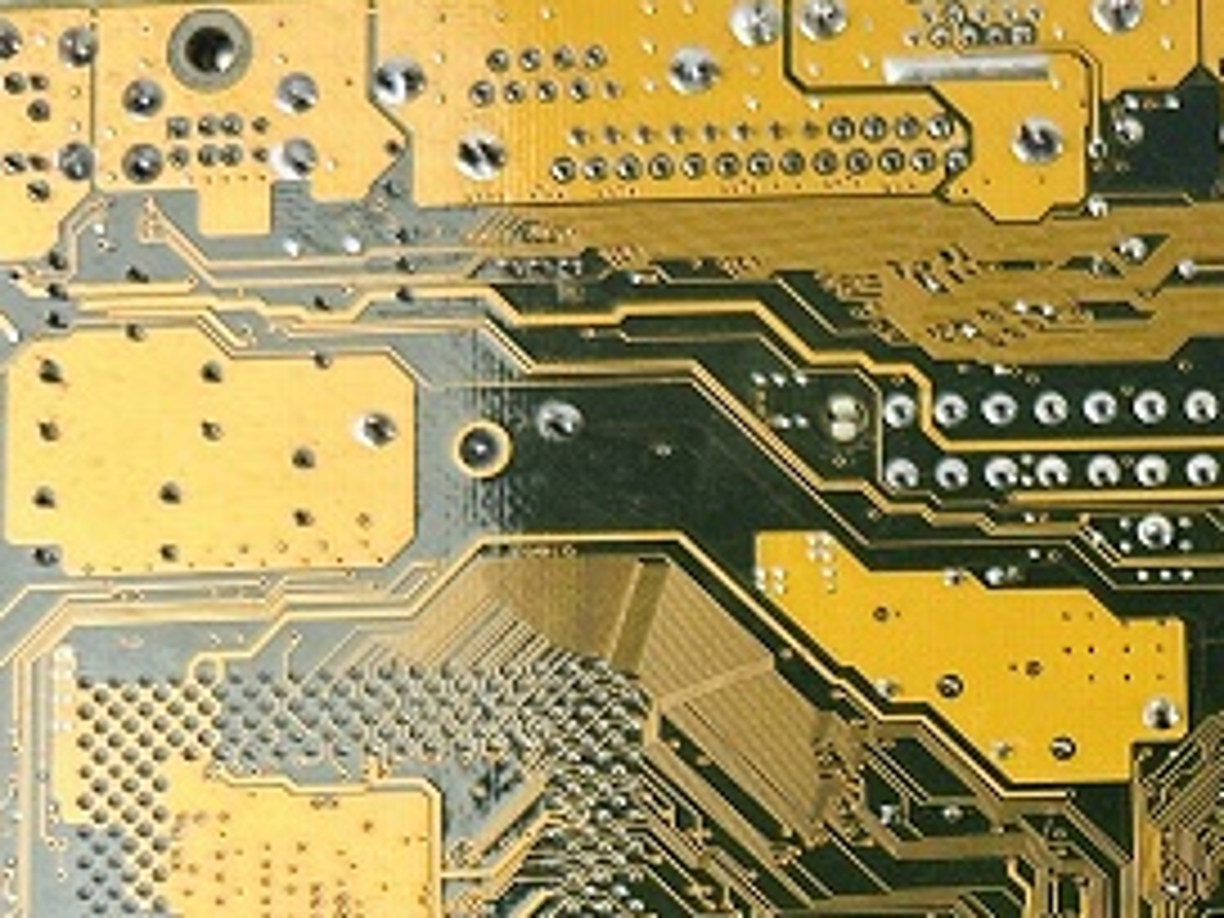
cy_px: 1197
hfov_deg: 20.0
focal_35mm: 89
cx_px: 1638
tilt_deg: -83.5
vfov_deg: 15.8
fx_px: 3147
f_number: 1.78
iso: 160
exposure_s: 1/120
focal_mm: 6.86
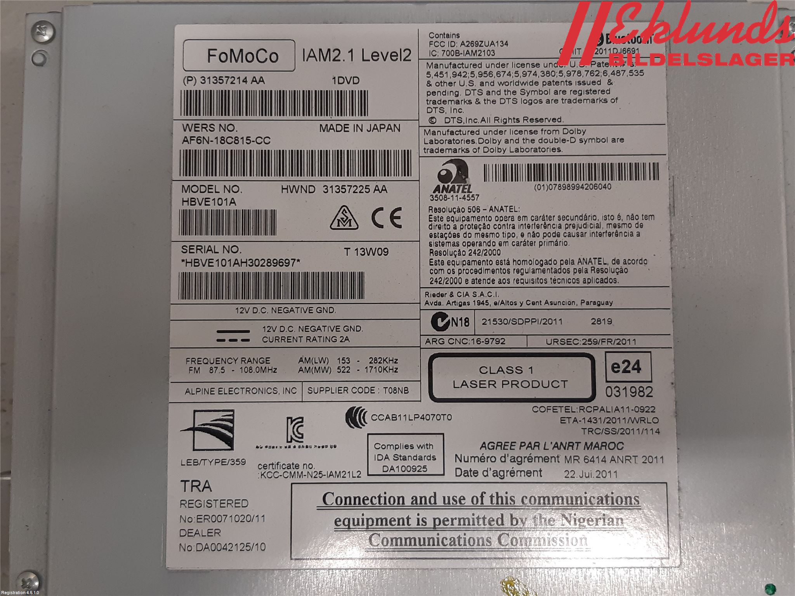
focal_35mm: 26
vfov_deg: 53.1
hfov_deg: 67.3
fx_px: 597
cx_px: 398
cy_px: 298
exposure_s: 1/50
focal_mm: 3.93
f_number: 1.7
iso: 100
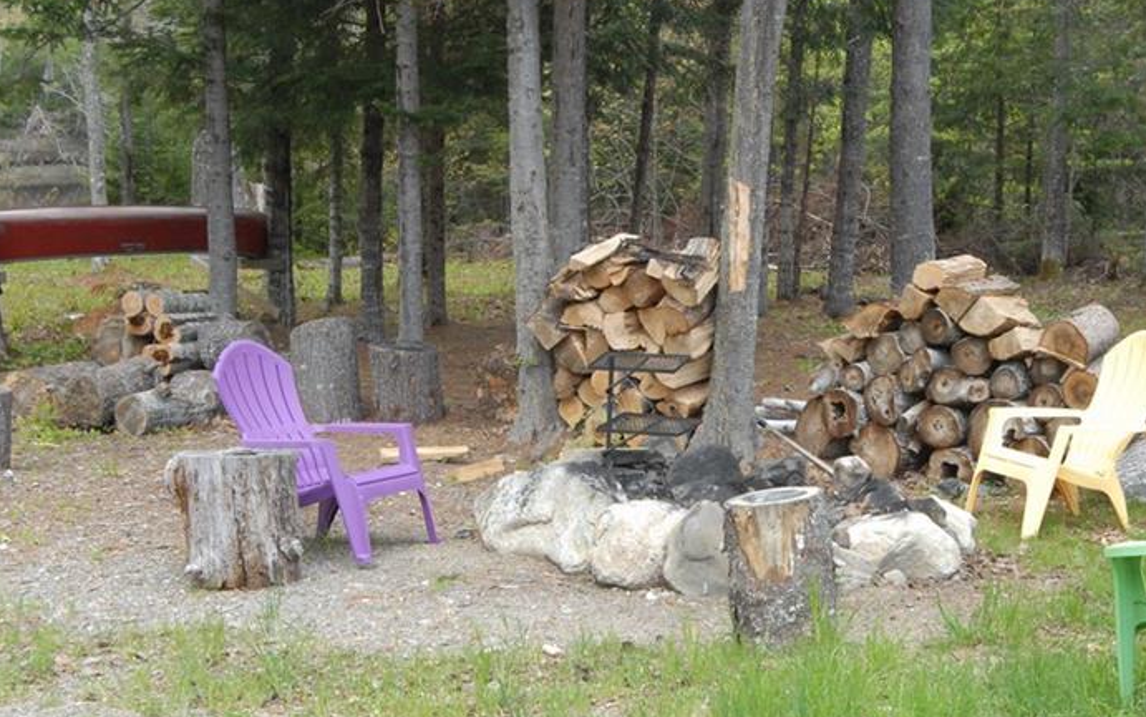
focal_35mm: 68
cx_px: 702
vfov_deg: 19.1
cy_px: 362
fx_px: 2124
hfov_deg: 30.1
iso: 640
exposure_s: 1/250
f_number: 7.1
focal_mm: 30
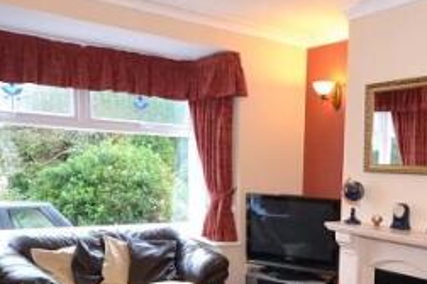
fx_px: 463
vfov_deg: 32.8
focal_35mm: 39
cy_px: 244
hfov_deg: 47.1
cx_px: 336
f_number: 4
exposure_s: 1/60
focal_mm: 10
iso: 1400
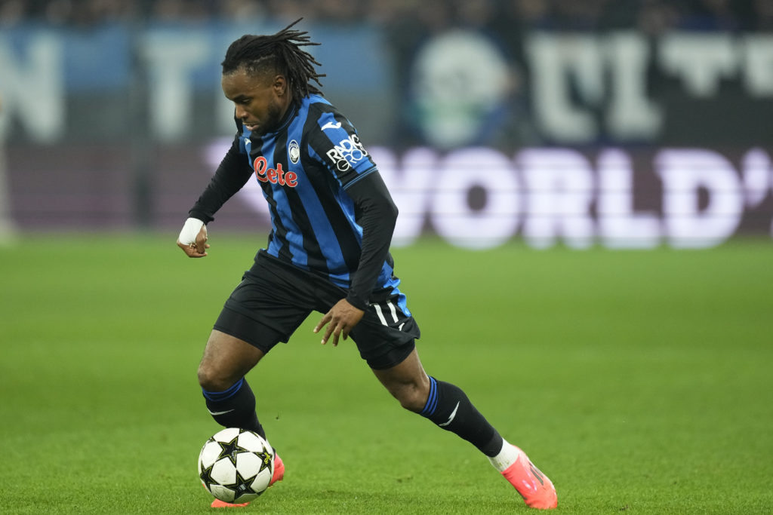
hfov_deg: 5.2
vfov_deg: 3.4
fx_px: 8590
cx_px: 386
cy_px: 258
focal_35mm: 400
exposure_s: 1/2000
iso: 3200
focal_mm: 400
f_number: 2.8
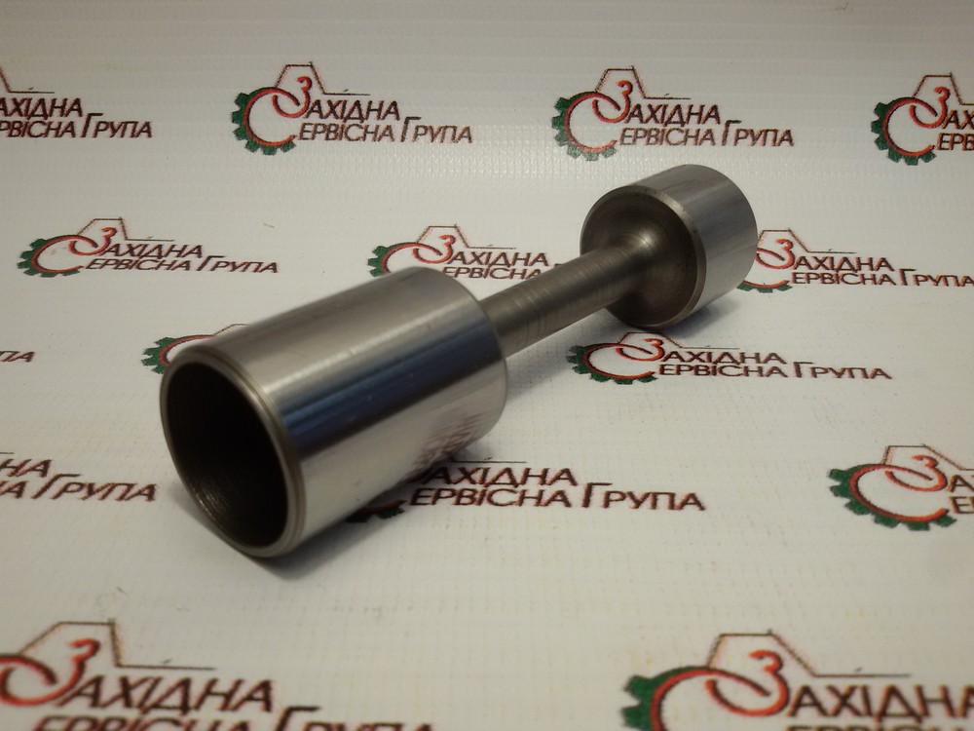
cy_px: 366
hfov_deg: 58.4
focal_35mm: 31
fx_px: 872
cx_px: 487
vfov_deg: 45.4
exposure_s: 1/100
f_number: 2.4
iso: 50
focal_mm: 2.93
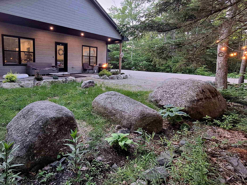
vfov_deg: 68.3
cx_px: 98
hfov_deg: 83.6
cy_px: 79
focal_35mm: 19
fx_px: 136
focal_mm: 1.74
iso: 125
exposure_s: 1/40
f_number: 2.2
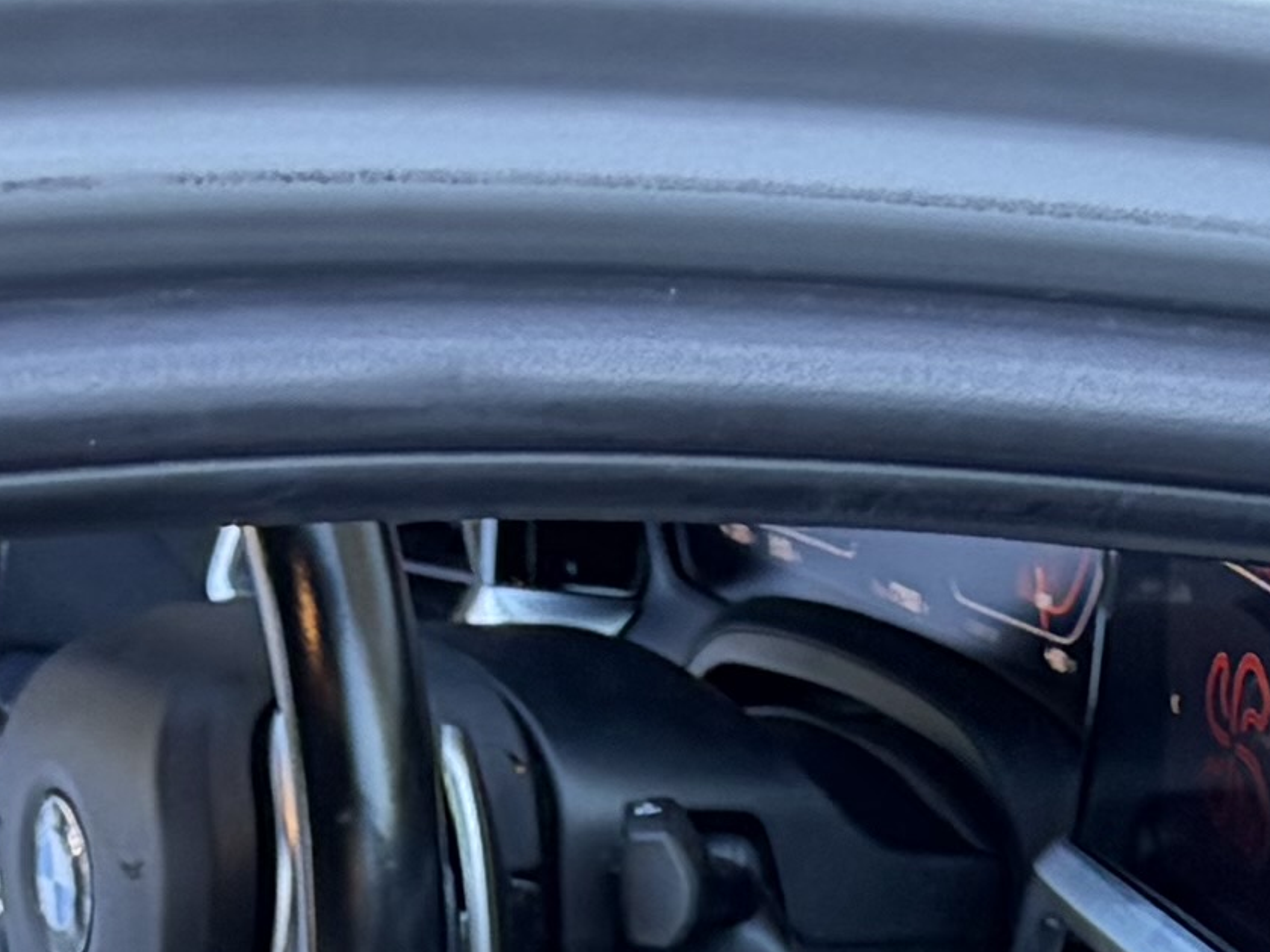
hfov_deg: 10.9
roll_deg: +17.8
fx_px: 6493
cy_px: 2514
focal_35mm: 177
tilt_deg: -33.1
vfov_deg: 7.6
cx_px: 1571
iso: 125
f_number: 1.6
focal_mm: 5.96
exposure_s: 1/92
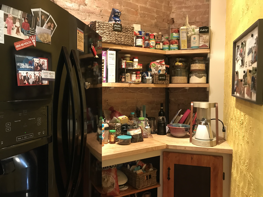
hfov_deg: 63.4
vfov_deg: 49.7
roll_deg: -0.2
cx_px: 132
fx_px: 213
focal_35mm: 28
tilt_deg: -2.8
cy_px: 98
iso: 100
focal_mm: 3.99
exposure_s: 1/7
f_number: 1.8
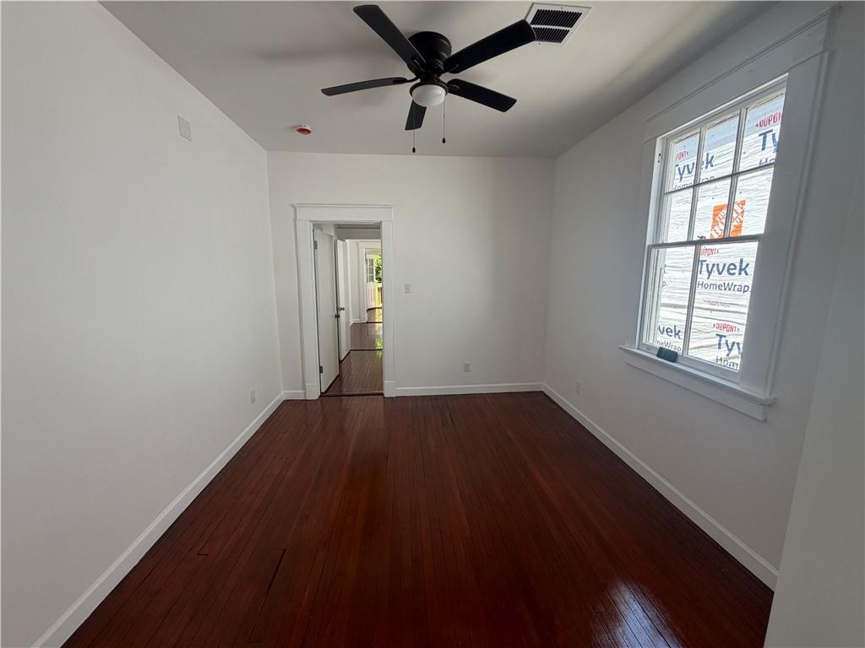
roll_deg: -0.2
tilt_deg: -10.0
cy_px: 324
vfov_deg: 85.7
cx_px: 432
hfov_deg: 102.1
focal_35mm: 14
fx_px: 350
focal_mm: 2.22
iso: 50
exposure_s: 1/126
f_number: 2.2
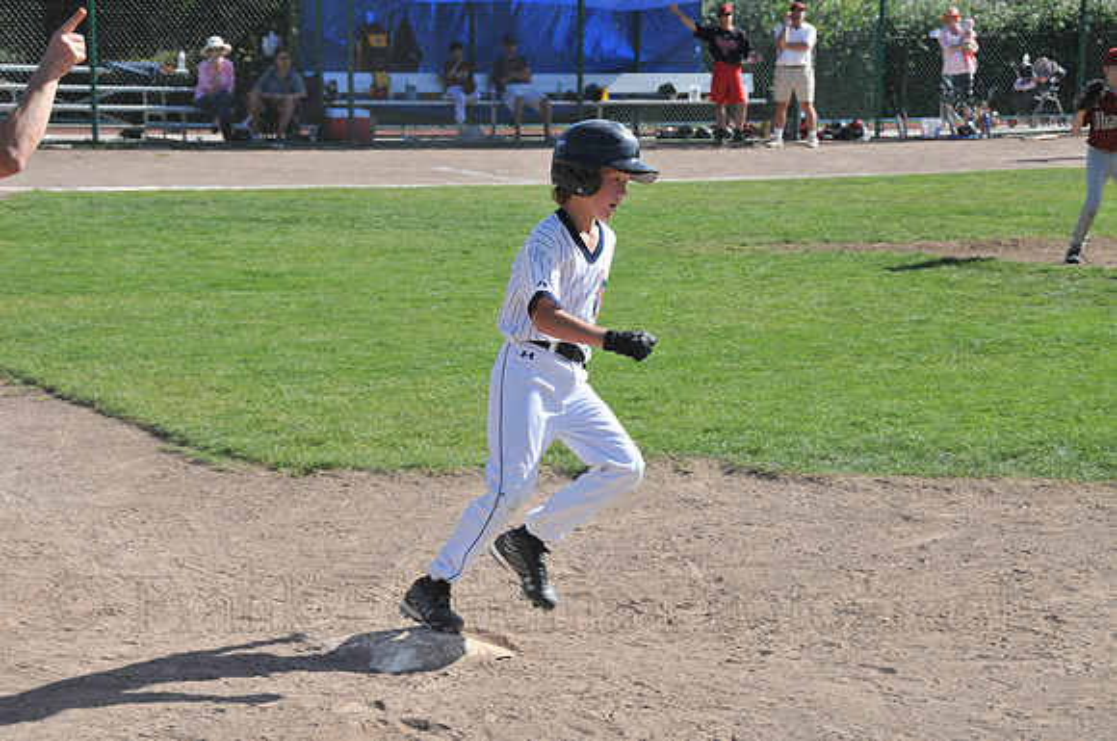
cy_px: 370
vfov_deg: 15.1
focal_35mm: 90
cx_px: 558
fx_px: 2789
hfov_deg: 22.7
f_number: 8
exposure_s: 1/500
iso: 200
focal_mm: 60
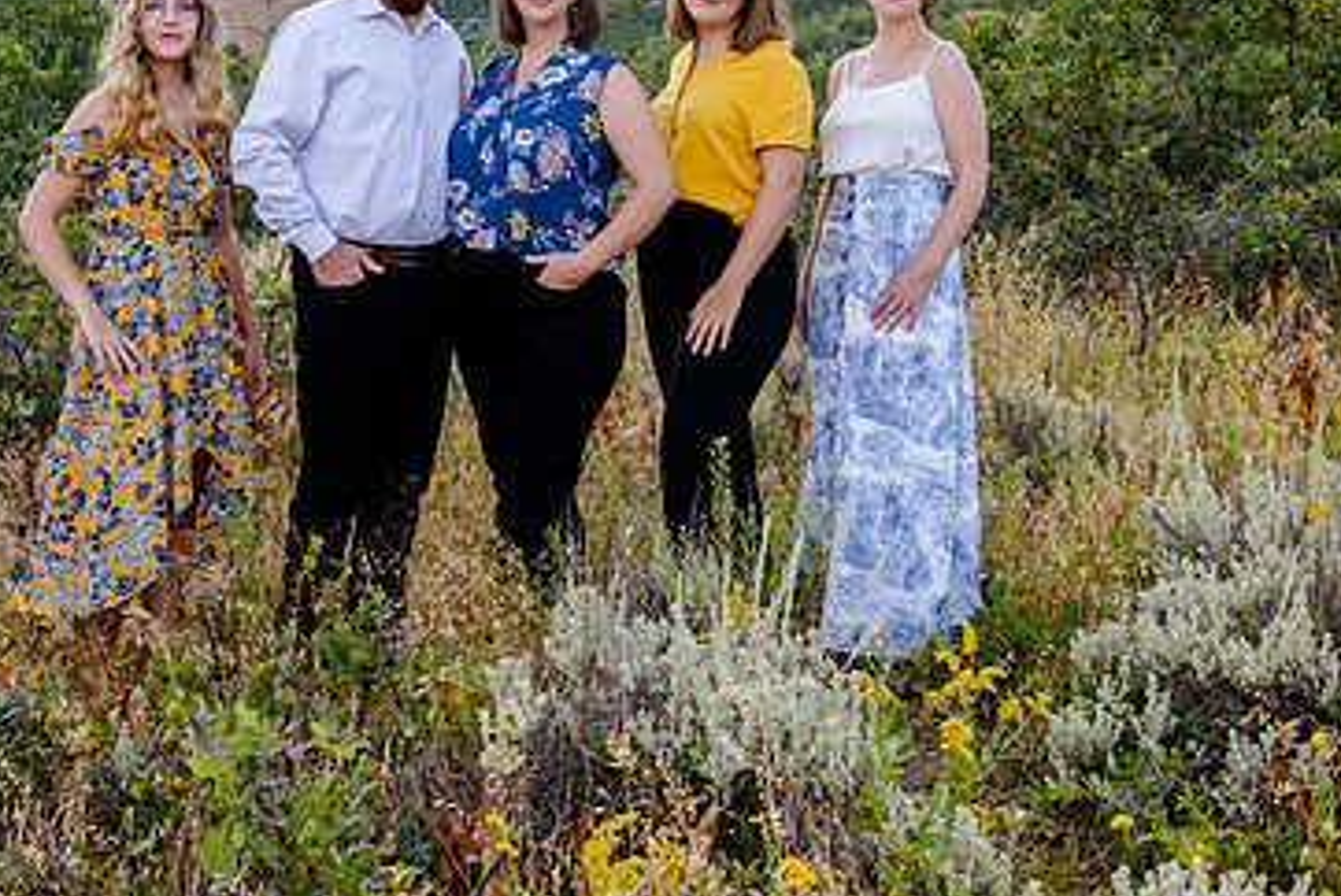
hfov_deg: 25.0
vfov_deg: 16.8
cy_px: 215
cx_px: 543
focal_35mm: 81
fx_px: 3020
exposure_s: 1/200
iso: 800
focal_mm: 48
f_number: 8
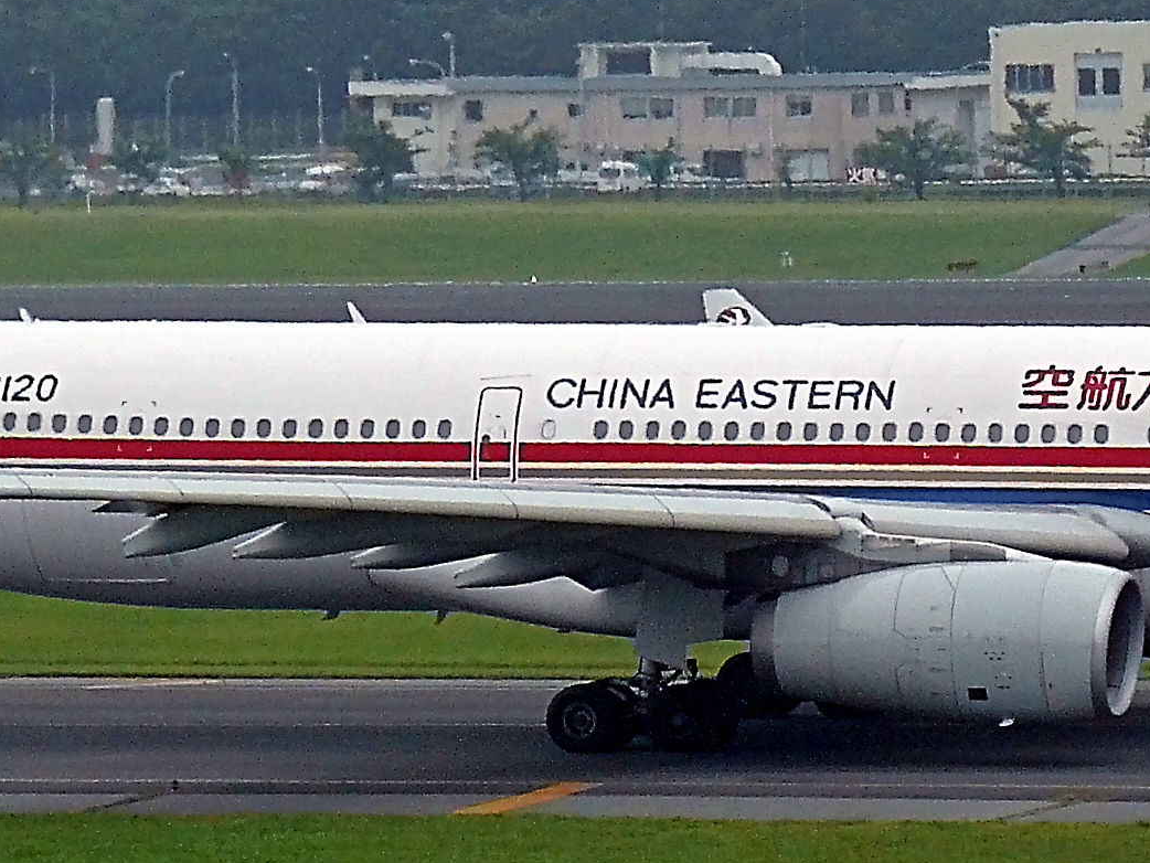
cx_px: 738
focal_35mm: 454
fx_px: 15086
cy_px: 248
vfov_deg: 3.3
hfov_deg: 4.4
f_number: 5
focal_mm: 25.7
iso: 100
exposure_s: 1/200
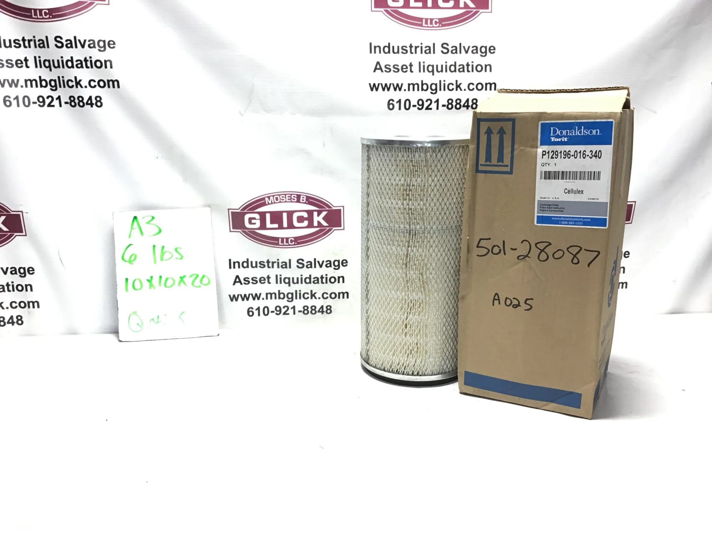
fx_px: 638
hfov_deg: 58.4
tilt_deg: -14.5
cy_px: 267
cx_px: 356
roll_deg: +1.1
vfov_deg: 45.4
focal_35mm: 31
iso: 25
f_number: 2.4
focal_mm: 3.3
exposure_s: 1/40
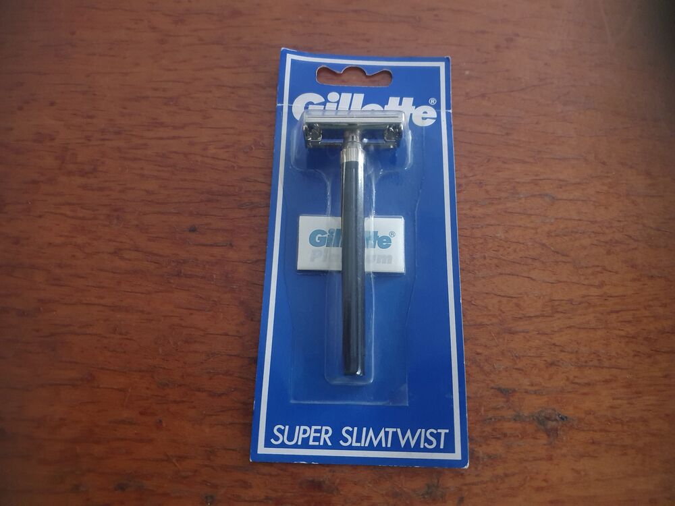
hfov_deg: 67.3
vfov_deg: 53.1
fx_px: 507
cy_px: 253
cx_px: 338
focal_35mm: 26
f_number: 1.5
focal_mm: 4.32
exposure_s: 1/14
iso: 500
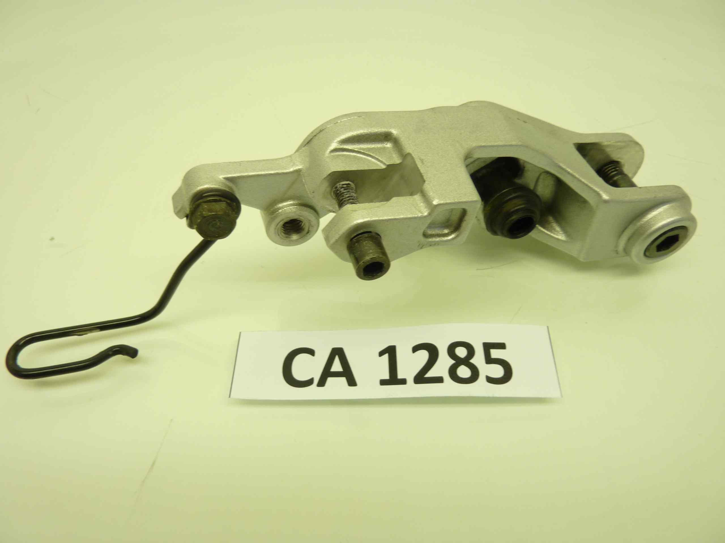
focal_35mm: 25
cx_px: 362
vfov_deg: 54.9
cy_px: 272
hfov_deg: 69.4
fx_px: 524
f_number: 3.3
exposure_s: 1/30
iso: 80
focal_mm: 4.1
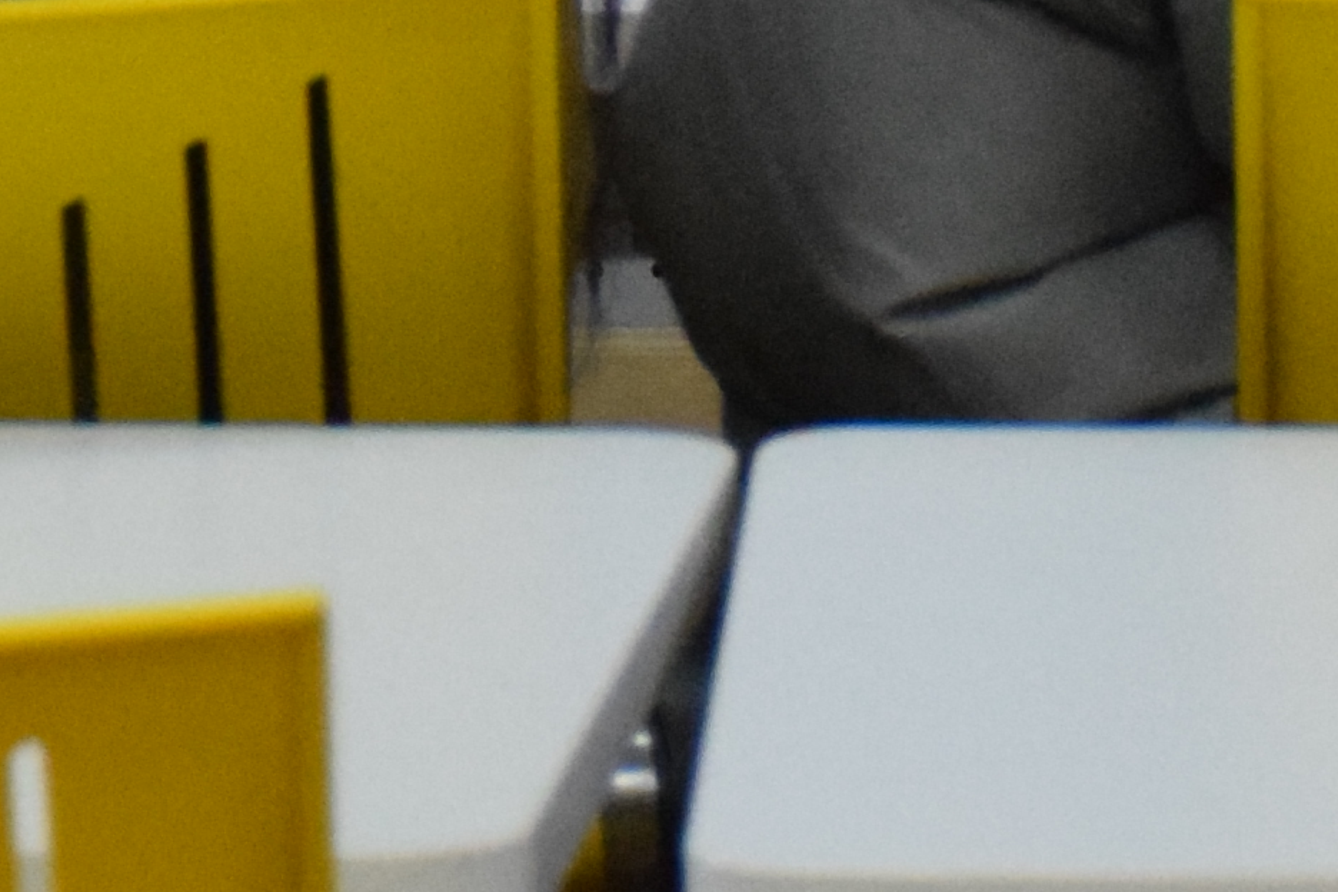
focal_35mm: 404
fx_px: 15014
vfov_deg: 3.3
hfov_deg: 5.1
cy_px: -1947
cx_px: 506
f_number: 4.5
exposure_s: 1/320
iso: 3200
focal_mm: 42
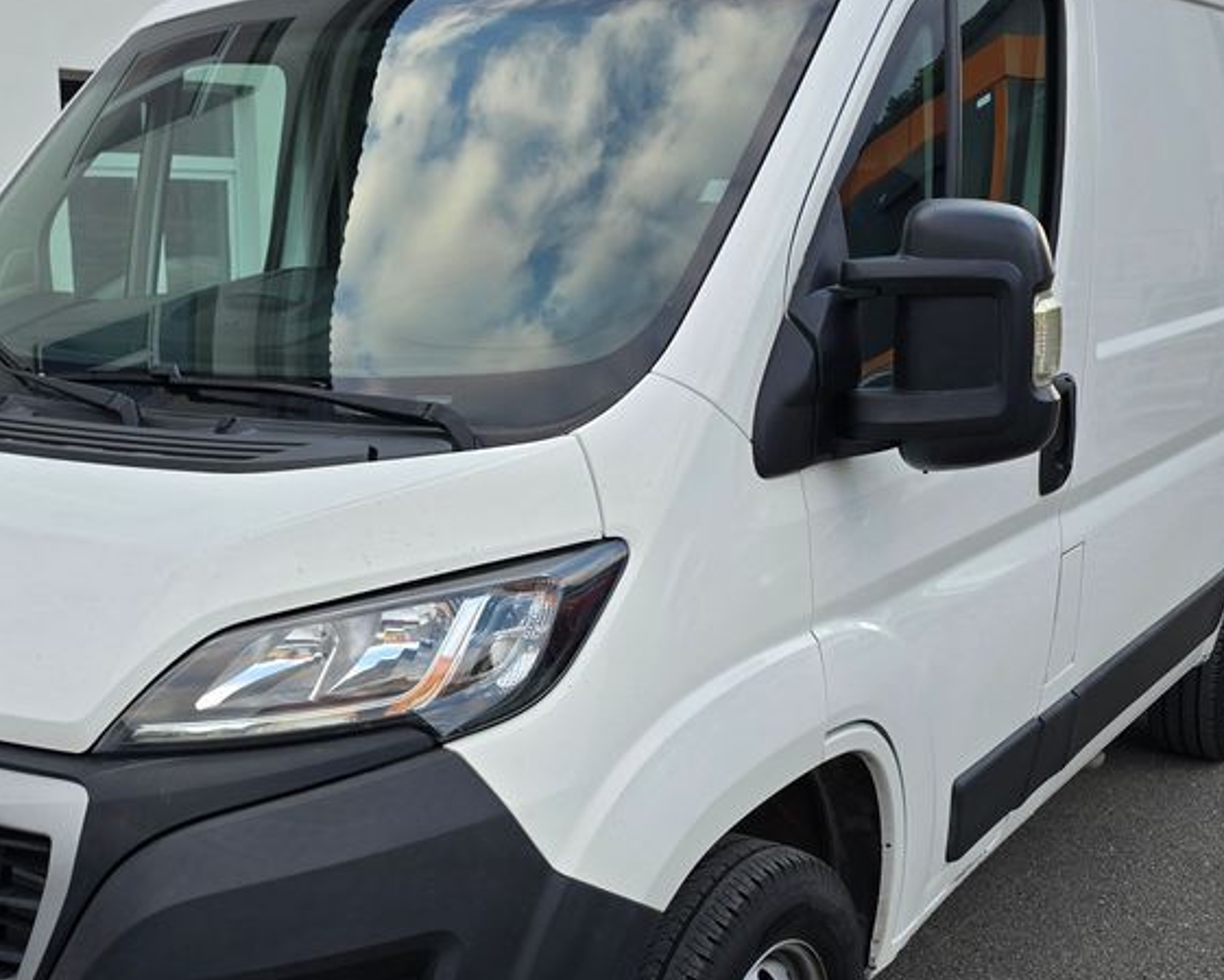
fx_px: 1486
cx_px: 452
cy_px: 613
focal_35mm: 41
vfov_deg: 36.3
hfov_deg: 44.4
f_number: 1.7
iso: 16
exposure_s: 1/180
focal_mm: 6.3
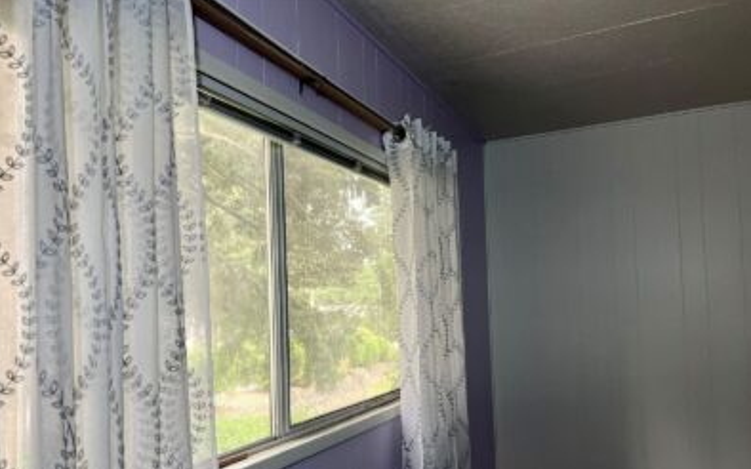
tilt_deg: +3.1
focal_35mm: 28
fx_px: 573
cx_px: 377
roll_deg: +1.9
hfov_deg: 66.5
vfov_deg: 44.3
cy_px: 280
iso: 125
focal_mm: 5.7
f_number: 1.5
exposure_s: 1/120
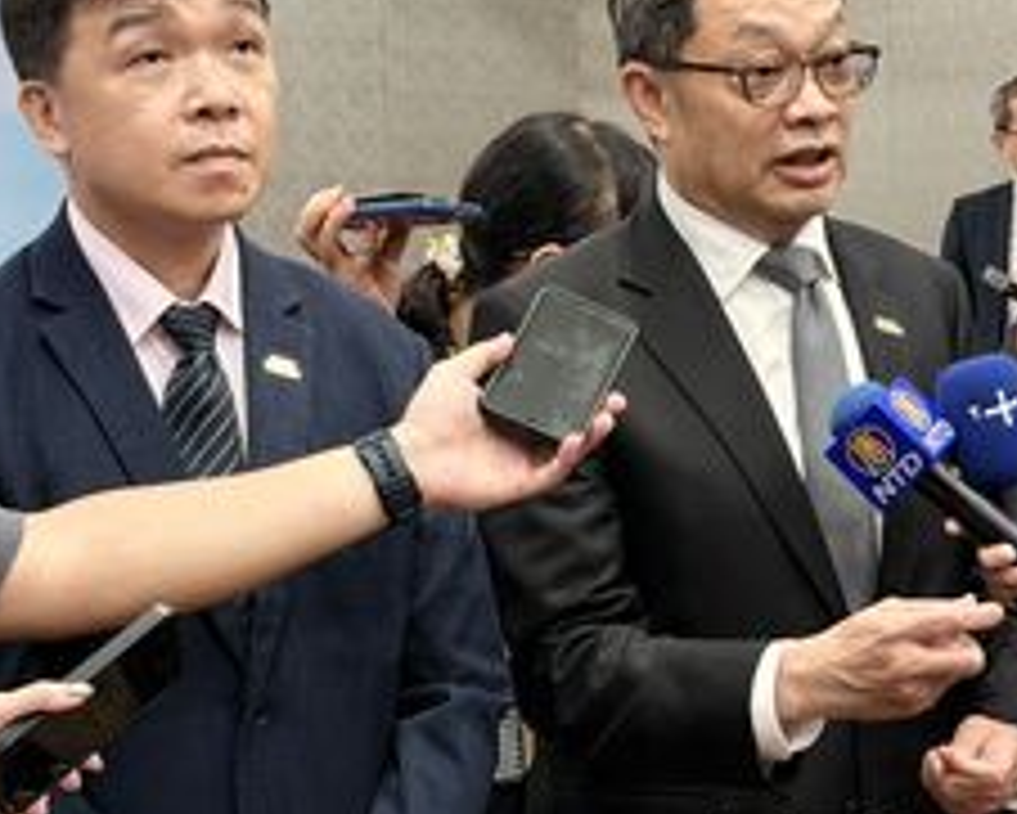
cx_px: 630
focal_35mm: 83
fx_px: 2499
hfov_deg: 22.9
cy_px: 283
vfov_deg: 18.5
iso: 100
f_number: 1.78
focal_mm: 6.76
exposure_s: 1/60
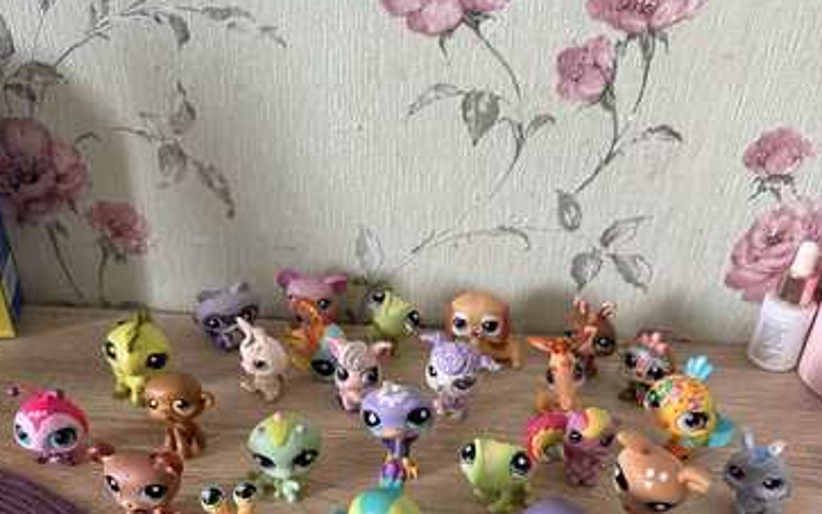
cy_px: 432
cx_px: 409
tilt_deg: -36.8
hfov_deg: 55.3
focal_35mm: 35
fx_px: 784
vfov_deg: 34.8
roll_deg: -3.6
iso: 500
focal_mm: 6.76
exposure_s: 1/60
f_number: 1.78
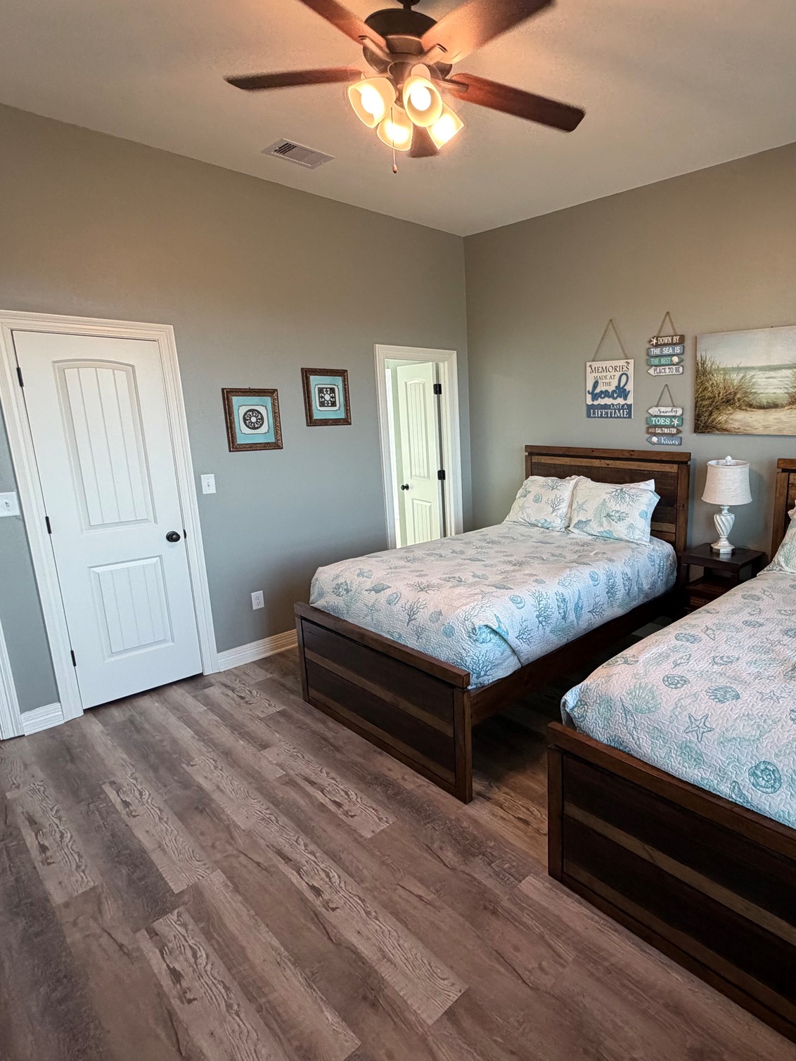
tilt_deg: -12.8
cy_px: 532
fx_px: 582
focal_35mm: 19
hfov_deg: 66.2
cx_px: 551
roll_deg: +0.5
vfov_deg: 84.7
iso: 320
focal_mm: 2.22
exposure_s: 1/120
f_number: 2.2
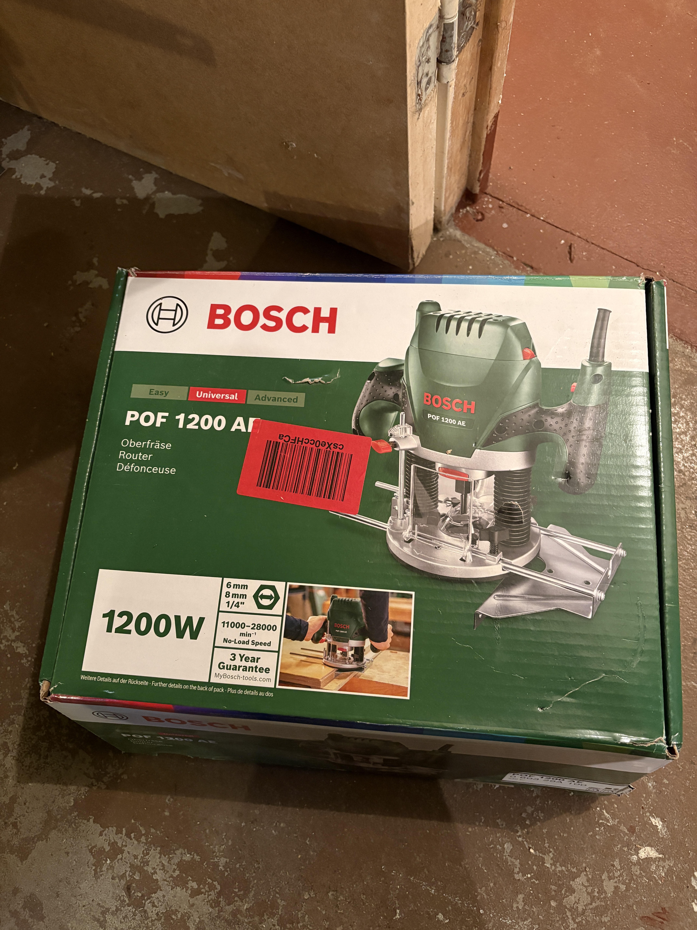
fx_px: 698
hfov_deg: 53.1
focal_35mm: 26
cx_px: 348
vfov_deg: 67.3
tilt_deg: -72.8
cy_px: 465
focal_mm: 5.96
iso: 400
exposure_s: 1/33
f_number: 1.6
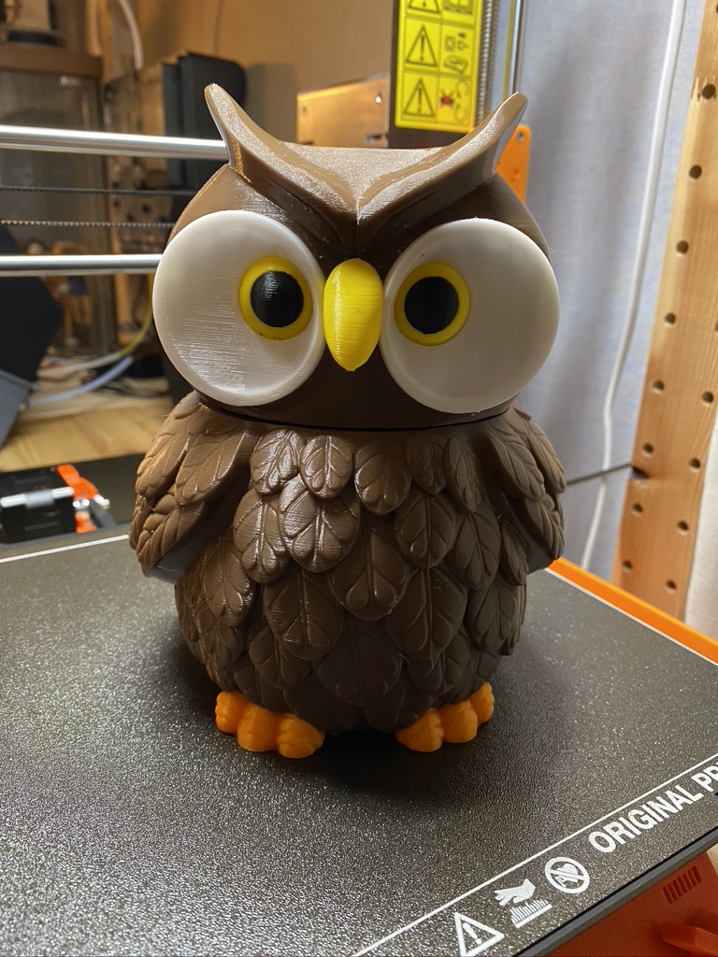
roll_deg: -2.9
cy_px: 478
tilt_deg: -18.3
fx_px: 719
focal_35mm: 26
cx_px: 359
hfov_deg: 53.1
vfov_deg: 67.3
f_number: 1.8
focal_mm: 4.25
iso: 250
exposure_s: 1/50
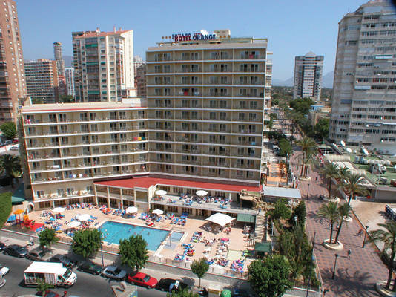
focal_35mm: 35
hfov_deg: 52.6
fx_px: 400
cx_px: 198
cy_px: 148
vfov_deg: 40.7
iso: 200
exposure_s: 1/687
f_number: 8
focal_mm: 8.9
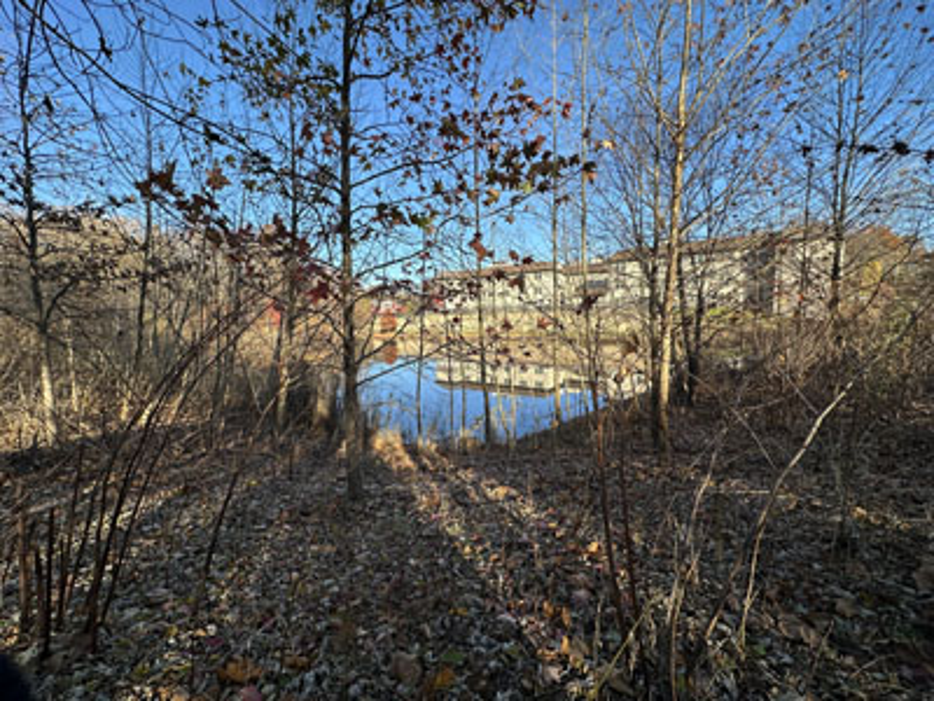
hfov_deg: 102.1
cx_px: 467
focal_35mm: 14
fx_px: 378
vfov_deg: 85.7
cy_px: 350
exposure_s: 1/888
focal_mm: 2.22
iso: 40
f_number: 2.2
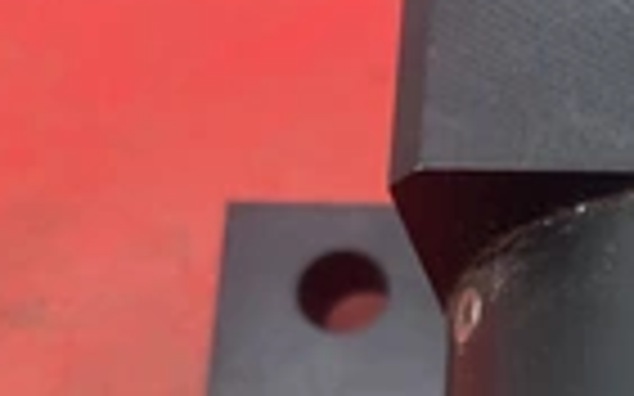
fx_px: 1347
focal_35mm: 78
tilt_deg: -58.9
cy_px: 572
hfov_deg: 23.3
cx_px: 836
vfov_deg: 15.6
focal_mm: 5.1
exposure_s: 1/122
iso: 50
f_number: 1.6
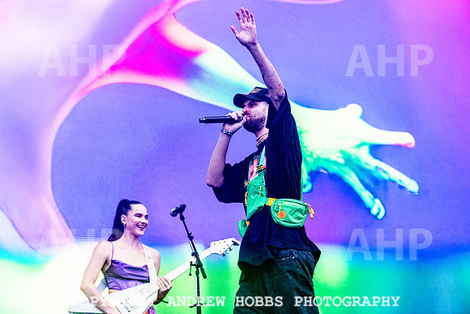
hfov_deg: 20.0
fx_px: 1332
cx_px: 235
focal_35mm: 102
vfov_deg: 13.4
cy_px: 157
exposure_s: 1/3200
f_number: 5
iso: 1250
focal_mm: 102
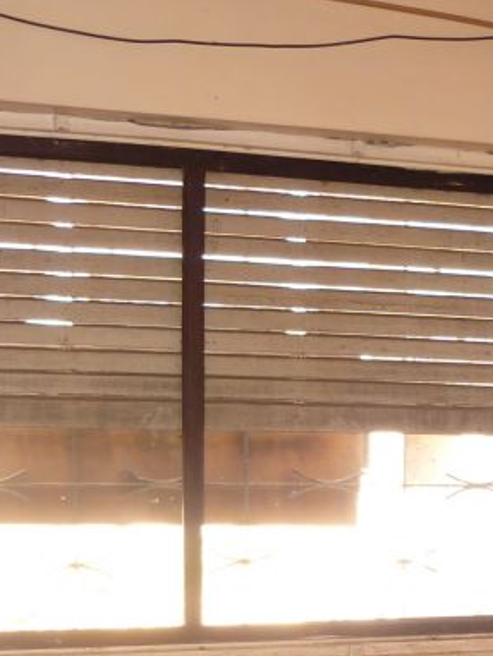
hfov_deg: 15.6
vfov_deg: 20.8
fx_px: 1745
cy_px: 598
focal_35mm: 92
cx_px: 553
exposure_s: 1/30
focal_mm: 5.5
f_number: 2.8
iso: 160
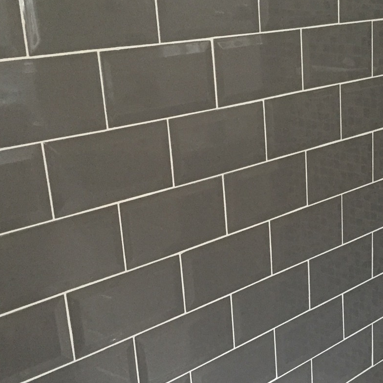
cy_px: 299
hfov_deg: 24.5
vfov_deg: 25.3
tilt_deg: -23.2
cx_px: 387
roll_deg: -0.1
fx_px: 839
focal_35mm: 67
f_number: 2.2
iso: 200
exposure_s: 1/33
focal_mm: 4.15
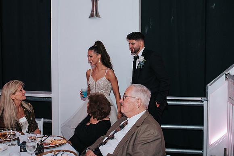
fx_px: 261
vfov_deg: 33.2
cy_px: 66
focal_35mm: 40
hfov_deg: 48.2
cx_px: 117
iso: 1000
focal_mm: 35
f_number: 2.8
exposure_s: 1/200
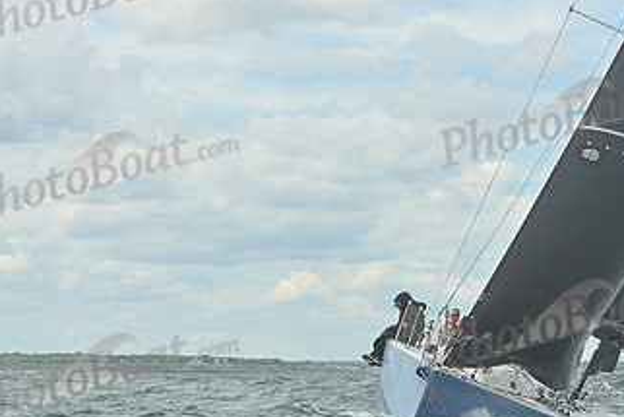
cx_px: 341
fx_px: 2341
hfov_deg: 15.2
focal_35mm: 135
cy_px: 245
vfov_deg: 10.2
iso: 320
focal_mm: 75
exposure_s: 1/1250
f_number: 7.1
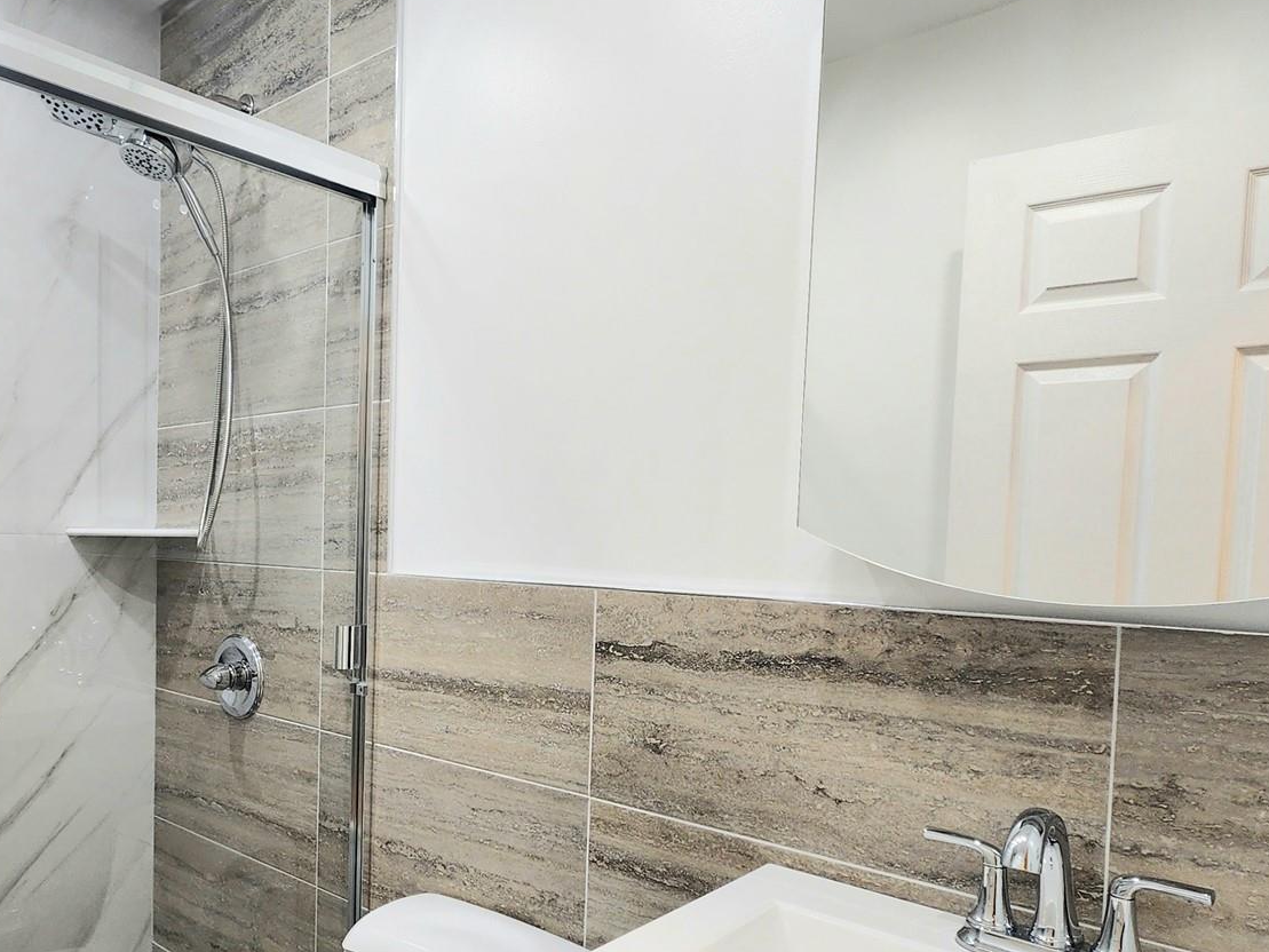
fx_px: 880
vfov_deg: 56.2
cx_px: 406
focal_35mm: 24
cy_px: 587
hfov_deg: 69.2
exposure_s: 1/60.2
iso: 160
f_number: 2.2
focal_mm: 2.2
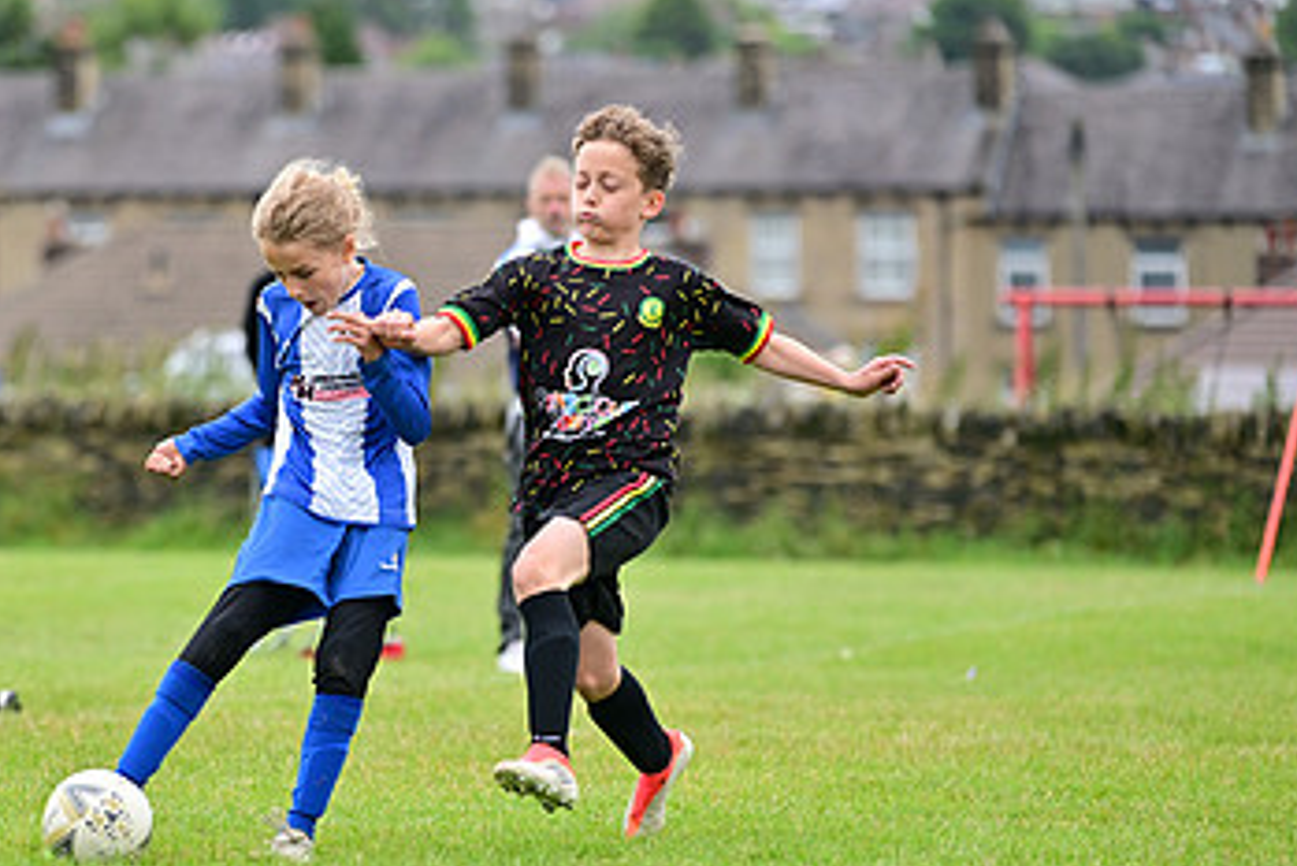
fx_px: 8974
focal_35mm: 249
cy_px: 522
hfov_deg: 8.3
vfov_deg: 5.5
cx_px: 379
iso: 400
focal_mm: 150
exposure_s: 1/1600
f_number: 2.8
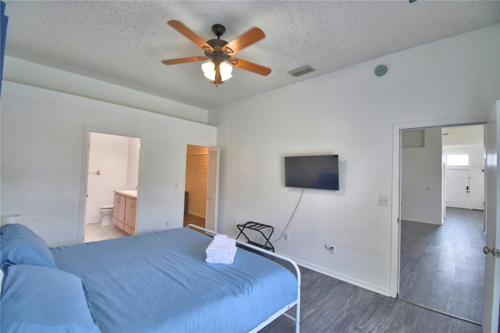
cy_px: 166
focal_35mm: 15
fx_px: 208
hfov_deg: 100.4
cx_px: 250
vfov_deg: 77.3
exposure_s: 1/100
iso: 400
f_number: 4.5
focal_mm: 10
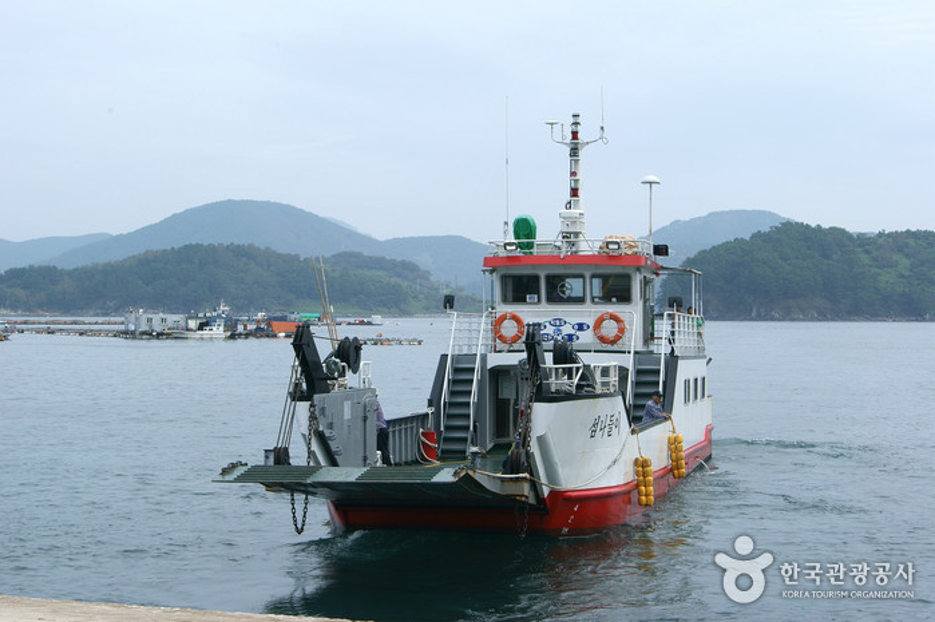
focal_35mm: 82
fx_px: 2141
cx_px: 468
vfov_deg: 16.5
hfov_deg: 24.6
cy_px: 311
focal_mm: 55
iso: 100
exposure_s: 1/40
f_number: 22
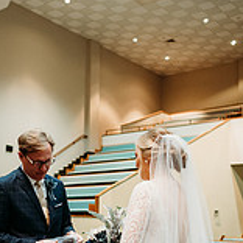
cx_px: 103
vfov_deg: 28.2
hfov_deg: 29.0
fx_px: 469
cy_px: 209
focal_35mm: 59
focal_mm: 24
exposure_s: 1/125
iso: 2000
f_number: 1.8
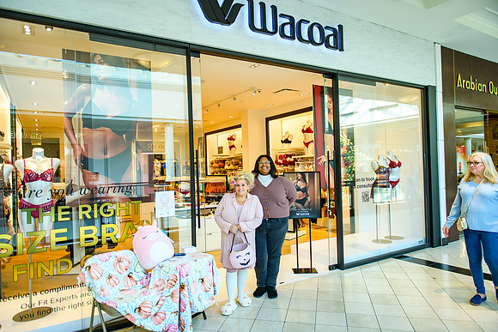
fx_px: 332
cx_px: 249
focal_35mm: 24
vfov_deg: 53.2
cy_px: 166
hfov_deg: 73.7
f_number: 2.8
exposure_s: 1/200
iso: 400
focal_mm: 24
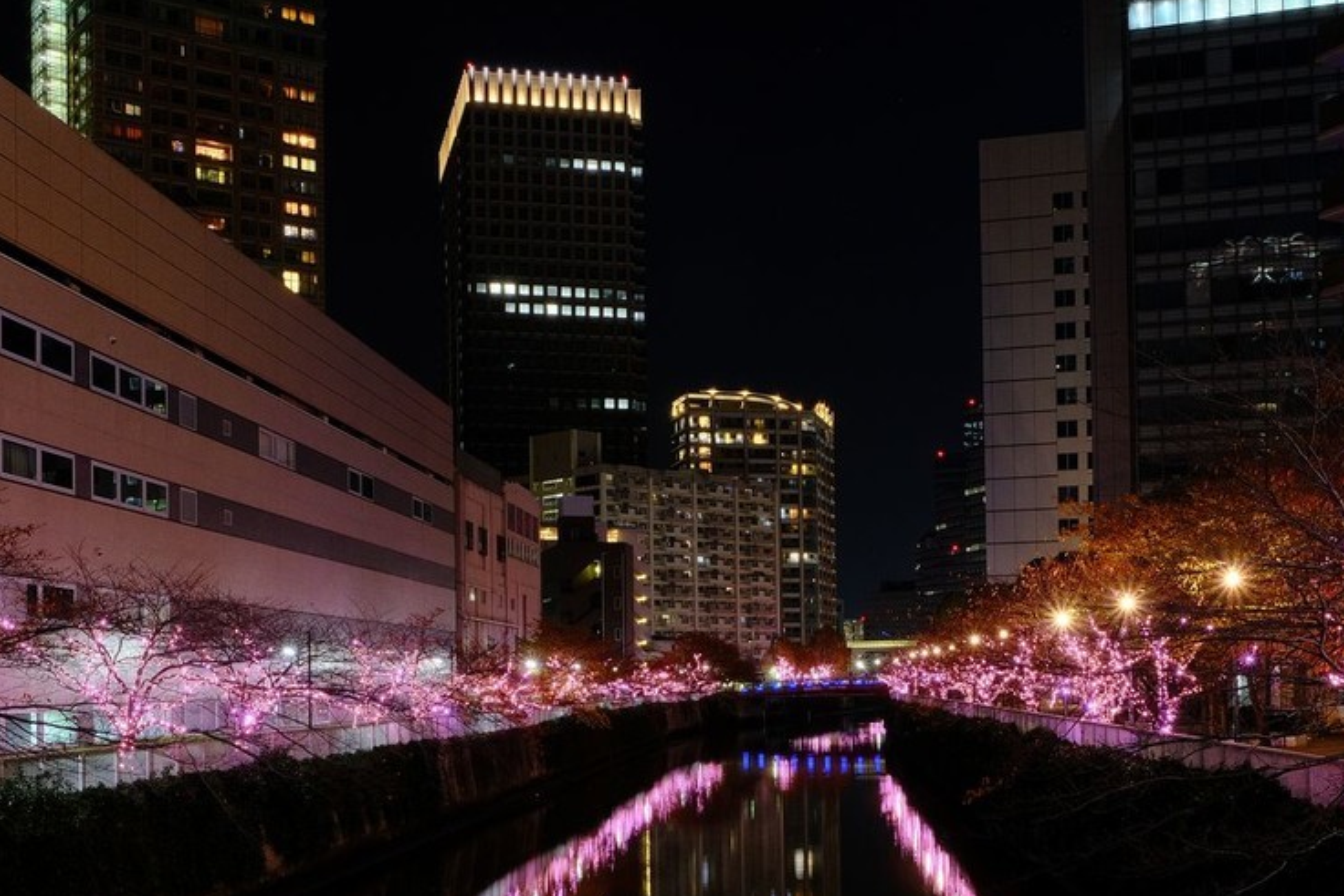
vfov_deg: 30.1
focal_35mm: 44
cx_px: 771
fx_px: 1643
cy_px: 659
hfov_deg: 44.4
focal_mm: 18
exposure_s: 5
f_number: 11
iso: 640
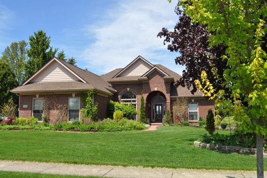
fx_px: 244
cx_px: 134
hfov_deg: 57.3
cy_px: 89
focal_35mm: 33
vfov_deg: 39.9
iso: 200
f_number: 9
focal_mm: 22
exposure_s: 1/320
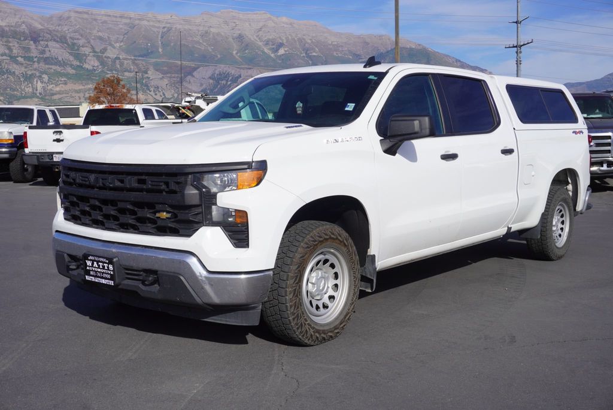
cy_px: 205
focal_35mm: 44
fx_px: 741
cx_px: 306
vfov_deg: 30.9
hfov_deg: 44.9
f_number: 11
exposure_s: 1/250
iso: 100
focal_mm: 29
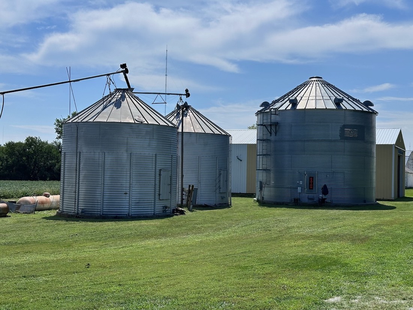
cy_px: 155
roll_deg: -1.2
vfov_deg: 30.3
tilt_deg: +1.8
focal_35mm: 48
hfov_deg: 39.7
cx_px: 206
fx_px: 573
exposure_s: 1/8197
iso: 64
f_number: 1.78
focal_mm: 6.86
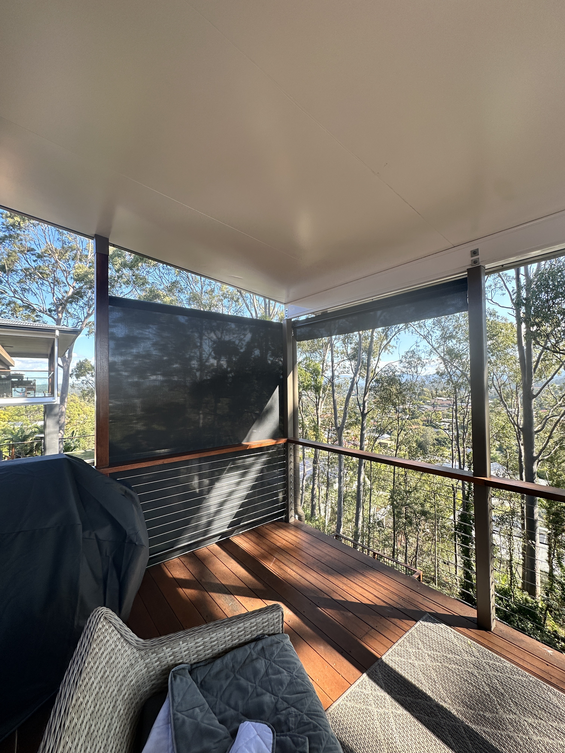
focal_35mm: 14
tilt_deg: +1.2
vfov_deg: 102.1
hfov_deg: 85.7
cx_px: 282
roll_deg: -0.4
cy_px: 376
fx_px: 305
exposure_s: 1/215
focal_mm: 2.22
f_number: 2.2
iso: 40
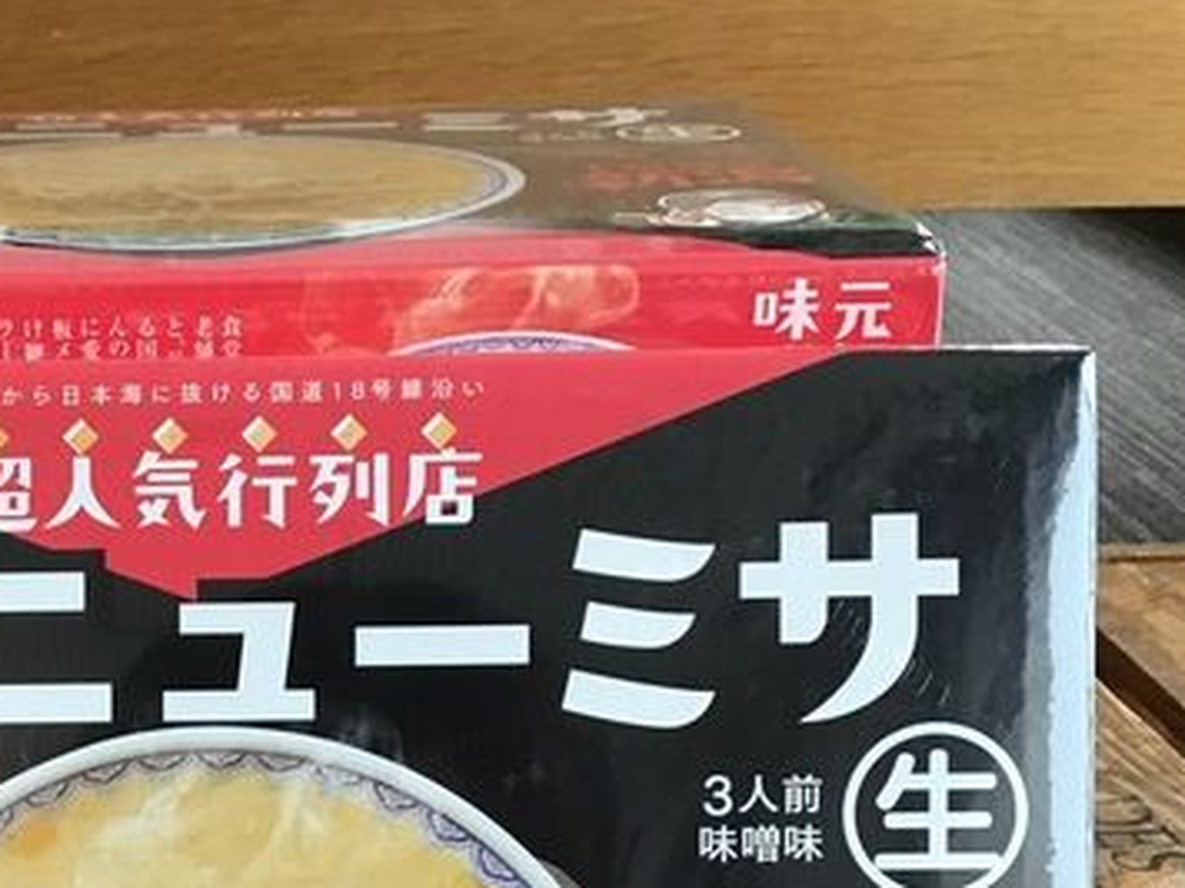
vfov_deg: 19.8
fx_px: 2431
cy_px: 973
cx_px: 135
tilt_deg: -26.1
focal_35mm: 71
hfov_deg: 26.5
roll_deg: +1.0
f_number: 2.4
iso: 25
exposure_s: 1/30
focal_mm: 3.3
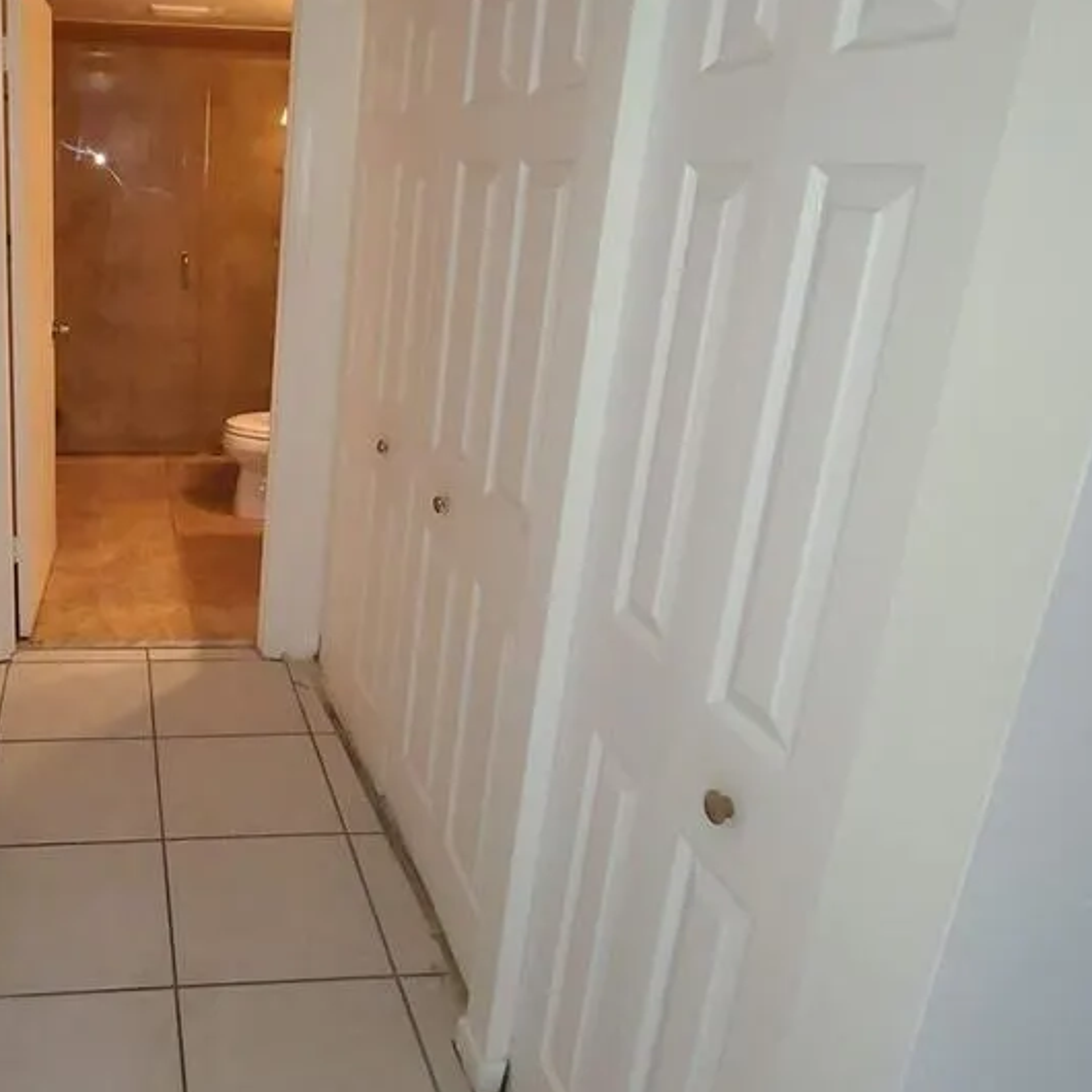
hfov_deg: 56.7
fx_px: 928
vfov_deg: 60.7
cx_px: 225
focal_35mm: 26
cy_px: 466
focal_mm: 2.2
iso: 400
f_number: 2.2
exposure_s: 1/60
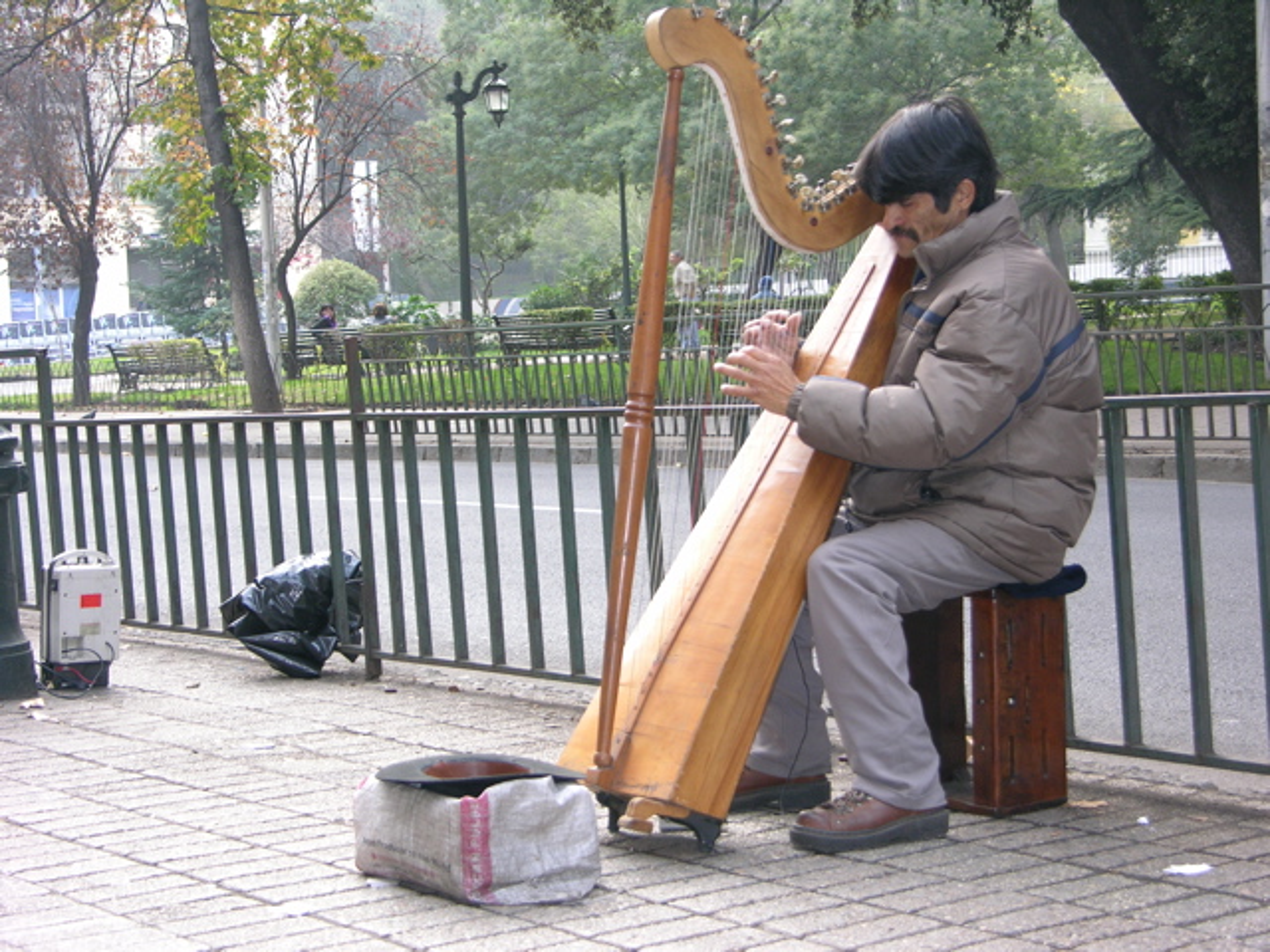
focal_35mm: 70
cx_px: 635
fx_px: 2568
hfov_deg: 27.8
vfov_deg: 21.0
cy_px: 476
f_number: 3.3
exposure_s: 1/60.3
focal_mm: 17.8
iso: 100
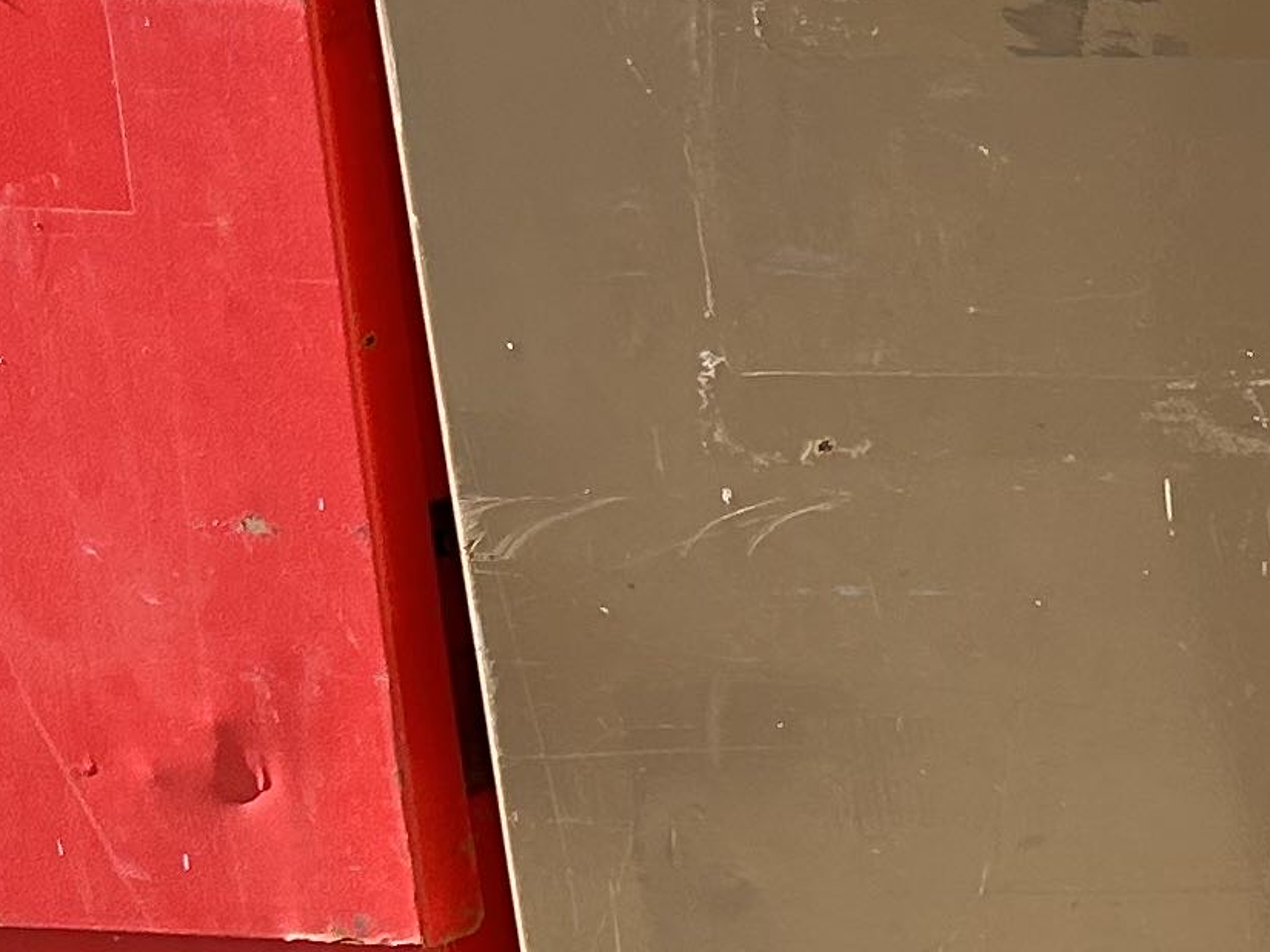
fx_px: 4660
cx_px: 2888
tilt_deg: -16.7
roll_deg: -1.9
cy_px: 817
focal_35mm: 127
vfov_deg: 11.6
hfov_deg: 12.6
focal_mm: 5.7
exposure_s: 1/1431
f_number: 1.5
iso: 50
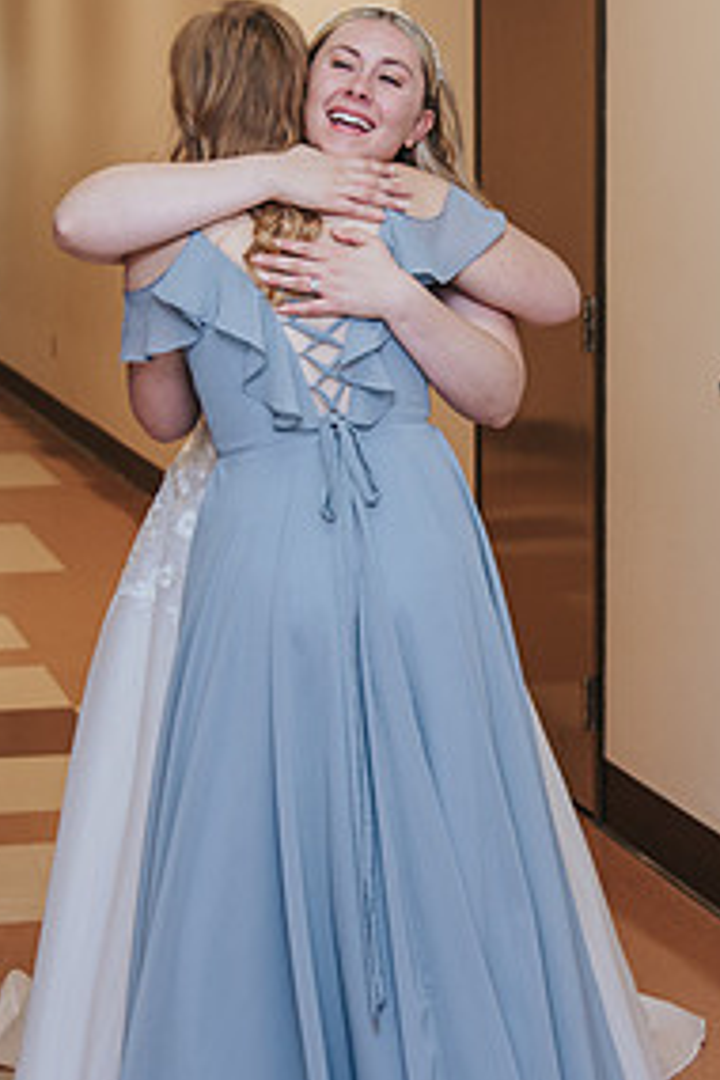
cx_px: 384
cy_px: 326
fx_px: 3120
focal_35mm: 104
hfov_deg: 13.2
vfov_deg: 19.6
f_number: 4
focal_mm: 44
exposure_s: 1/200
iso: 800
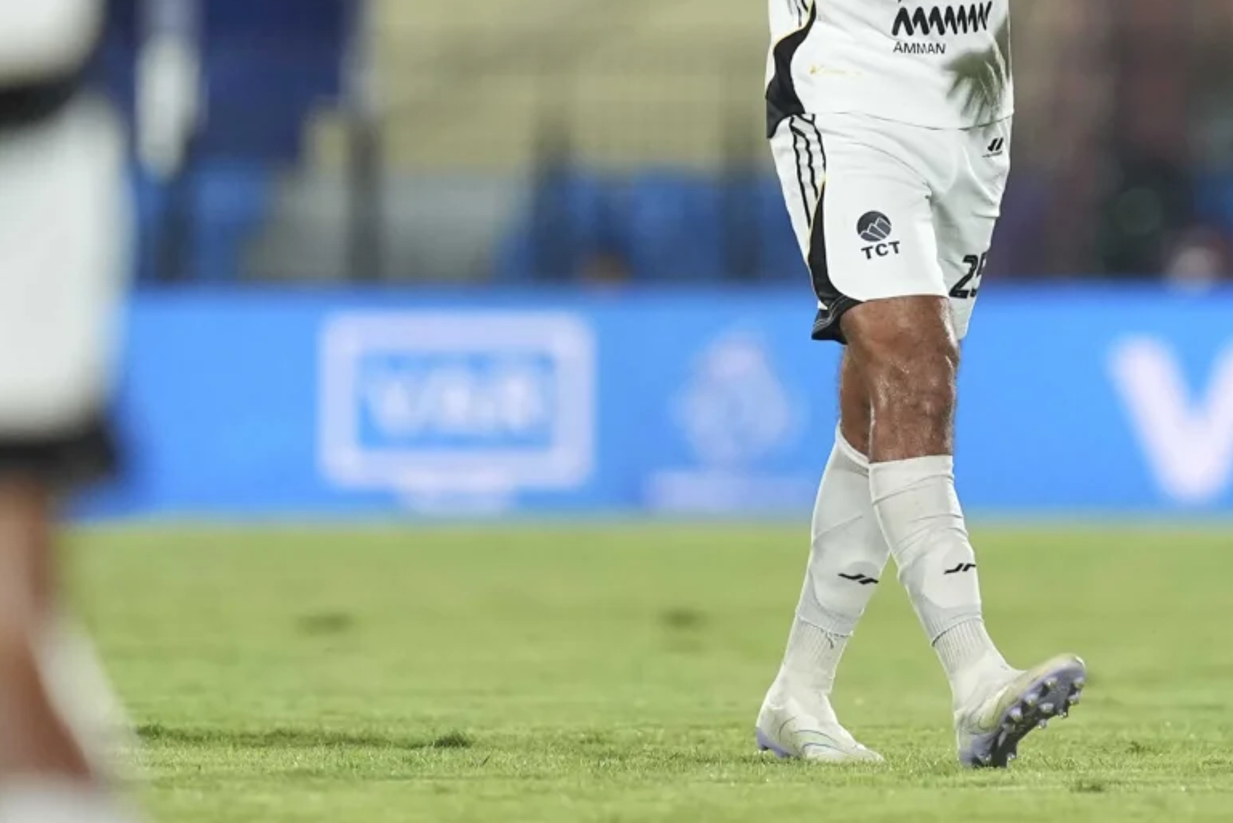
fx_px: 20518
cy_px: 27
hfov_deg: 3.4
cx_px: 883
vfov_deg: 2.3
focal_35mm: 599
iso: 2500
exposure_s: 1/1250
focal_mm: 300
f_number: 2.8
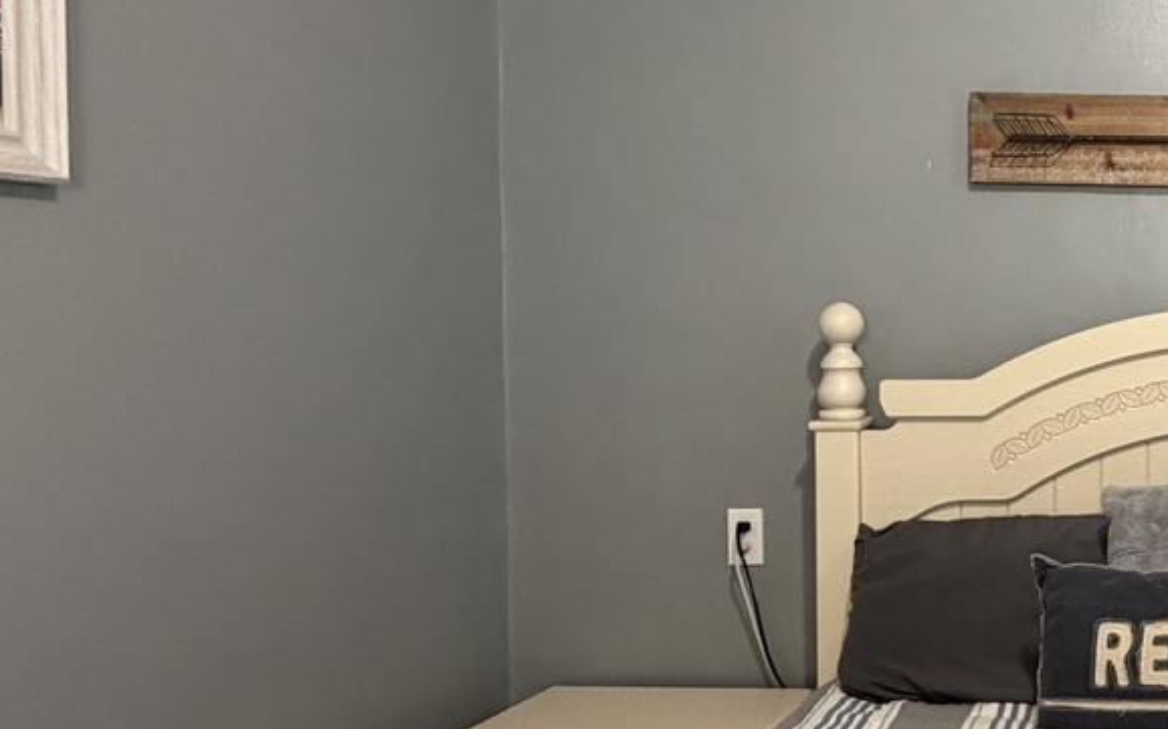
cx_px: 1257
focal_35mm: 37
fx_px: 1178
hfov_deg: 42.5
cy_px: 337
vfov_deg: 34.4
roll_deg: +0.0
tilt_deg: -2.2
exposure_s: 1/60
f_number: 2.2
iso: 400
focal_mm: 2.22
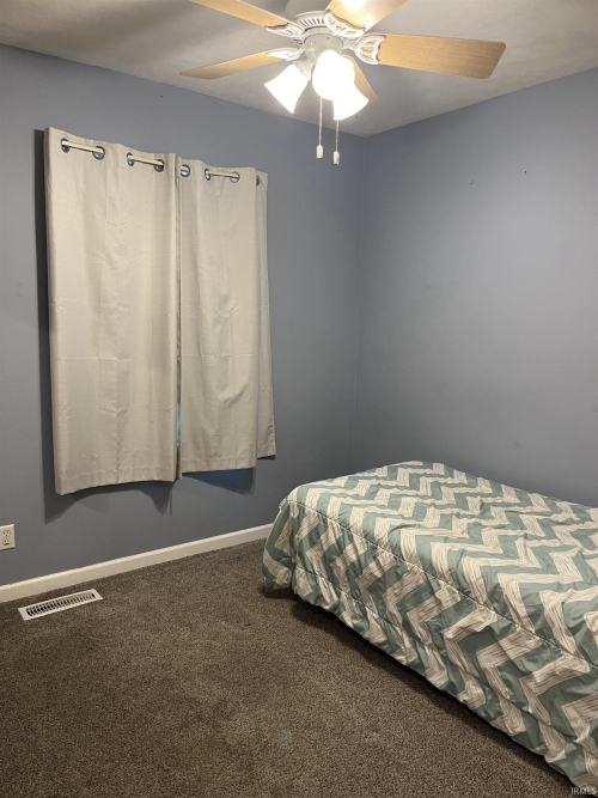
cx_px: 299
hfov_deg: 53.0
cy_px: 399
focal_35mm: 26
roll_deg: -2.7
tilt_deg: -8.2
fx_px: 599
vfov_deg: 67.3
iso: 160
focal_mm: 5.1
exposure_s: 1/60
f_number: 1.6
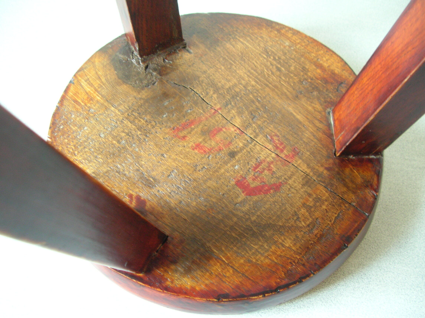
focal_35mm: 35
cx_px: 212
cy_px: 159
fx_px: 429
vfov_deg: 40.6
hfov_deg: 52.7
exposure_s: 1/5.4
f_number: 2.8
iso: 114
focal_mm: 5.8
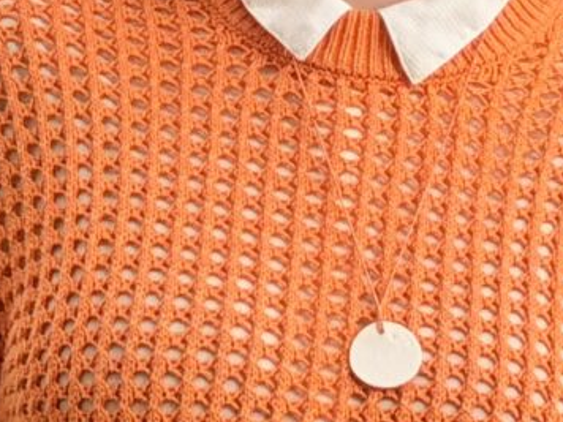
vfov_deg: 4.3
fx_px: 5611
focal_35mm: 345
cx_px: 282
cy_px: 196
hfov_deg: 5.7
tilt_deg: -1.5
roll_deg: -2.1
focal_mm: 6.76
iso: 64
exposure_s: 1/2762
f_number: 1.78
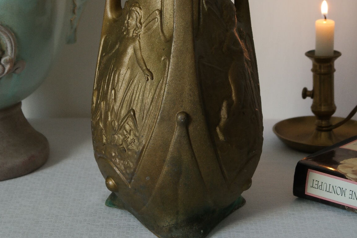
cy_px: 7
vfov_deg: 11.7
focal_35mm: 116
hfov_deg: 17.6
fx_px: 1150
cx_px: 178
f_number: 6.3
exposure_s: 1/30
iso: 800
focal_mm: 50
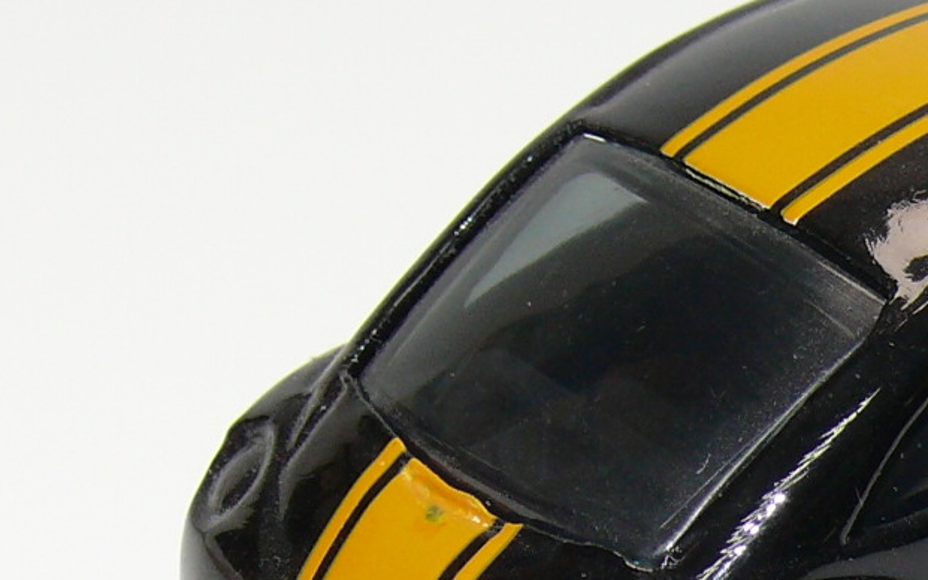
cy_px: 450
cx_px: 949
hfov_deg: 8.2
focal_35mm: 254
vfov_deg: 5.2
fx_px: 6423
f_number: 4
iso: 100
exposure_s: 1/30
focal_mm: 12.7
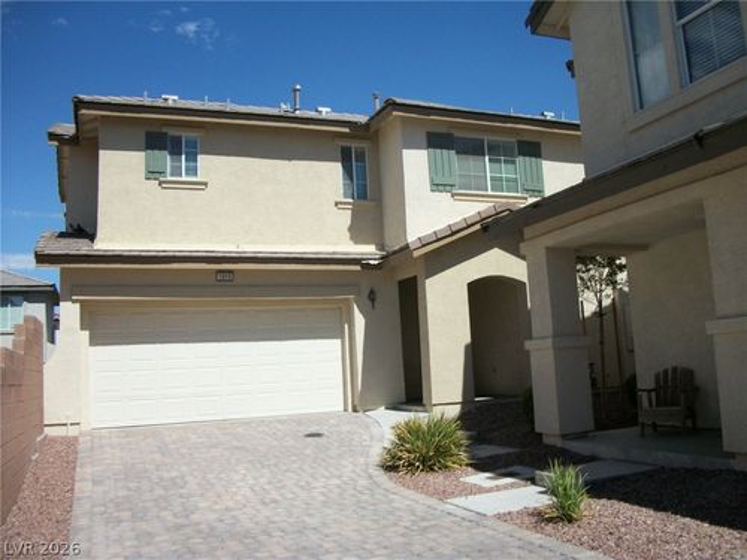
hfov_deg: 56.8
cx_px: 374
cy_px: 280
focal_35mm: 32
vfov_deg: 44.2
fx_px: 691
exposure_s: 1/250
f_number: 8.8
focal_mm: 5.7
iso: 80
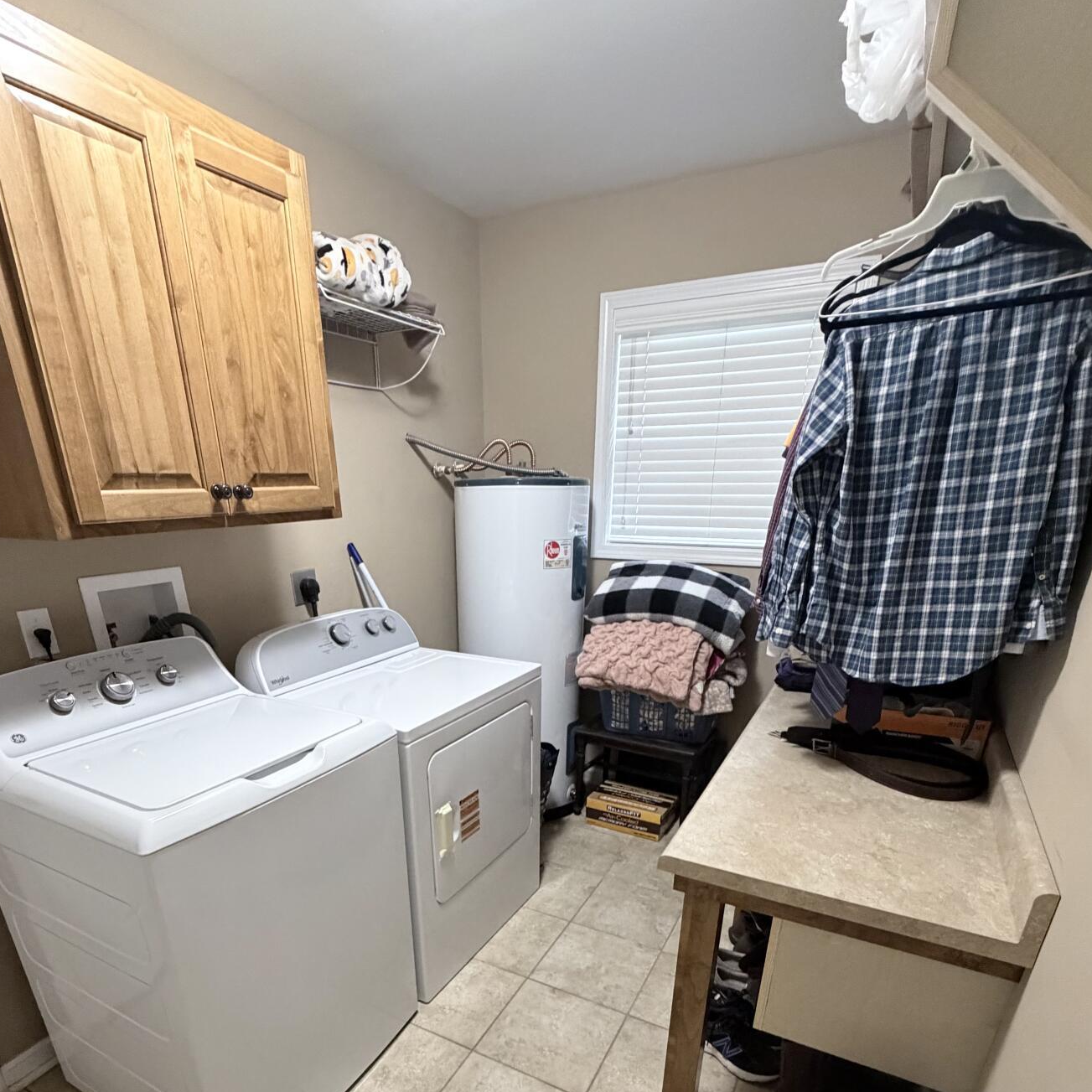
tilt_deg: -24.4
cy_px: 781
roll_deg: +0.8
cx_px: 508
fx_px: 678
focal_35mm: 19
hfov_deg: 77.6
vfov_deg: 73.7
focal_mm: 2.22
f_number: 2.2
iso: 640
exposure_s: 1/60
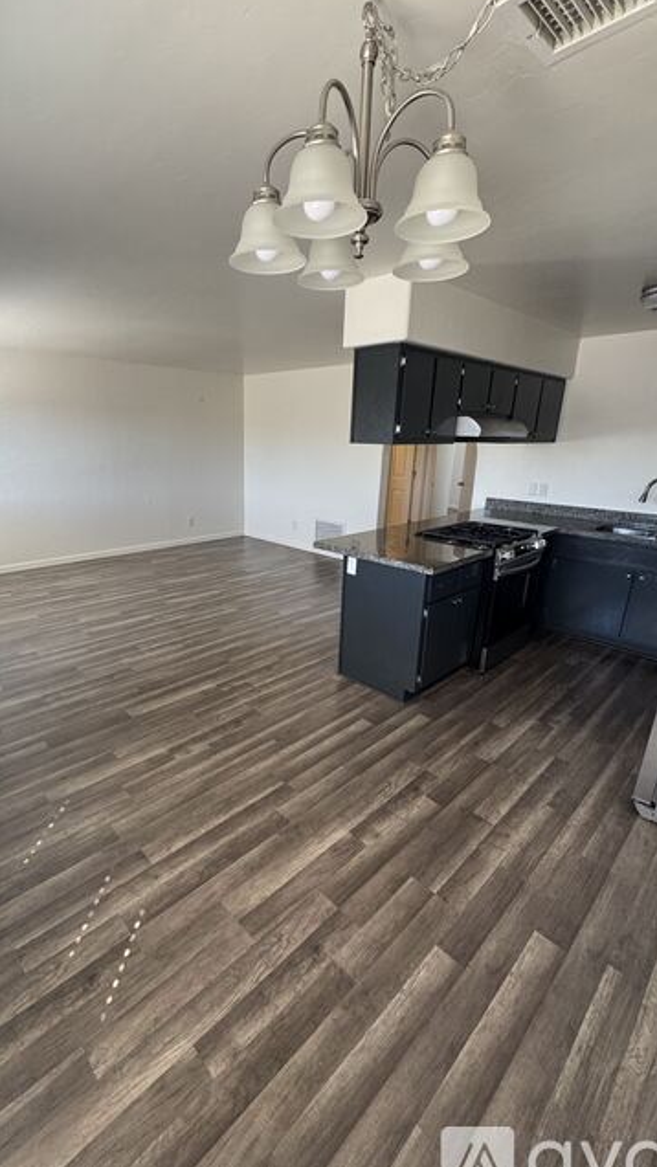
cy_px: 588
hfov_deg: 66.7
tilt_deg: -17.1
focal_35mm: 16
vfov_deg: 99.4
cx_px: 279
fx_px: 495
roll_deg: +0.0
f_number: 2.2
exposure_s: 1/99
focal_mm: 2.22
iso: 200
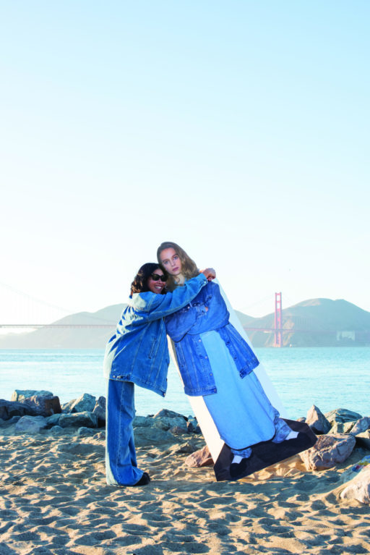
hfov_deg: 27.0
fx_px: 770
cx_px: 185
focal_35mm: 50
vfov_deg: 39.6
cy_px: 278
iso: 320
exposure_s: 1/200
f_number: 9
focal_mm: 50
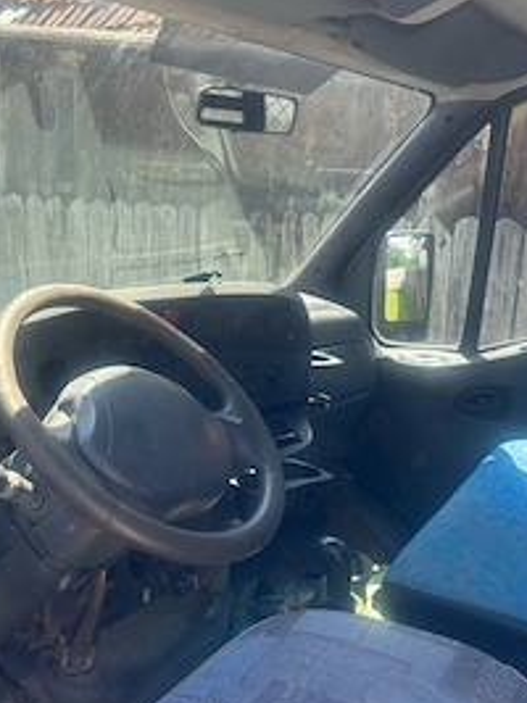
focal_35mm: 39
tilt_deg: -13.8
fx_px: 792
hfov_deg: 36.2
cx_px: 153
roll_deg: +0.7
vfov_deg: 47.7
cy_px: 298
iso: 50
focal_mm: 5.96
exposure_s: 1/479
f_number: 1.6
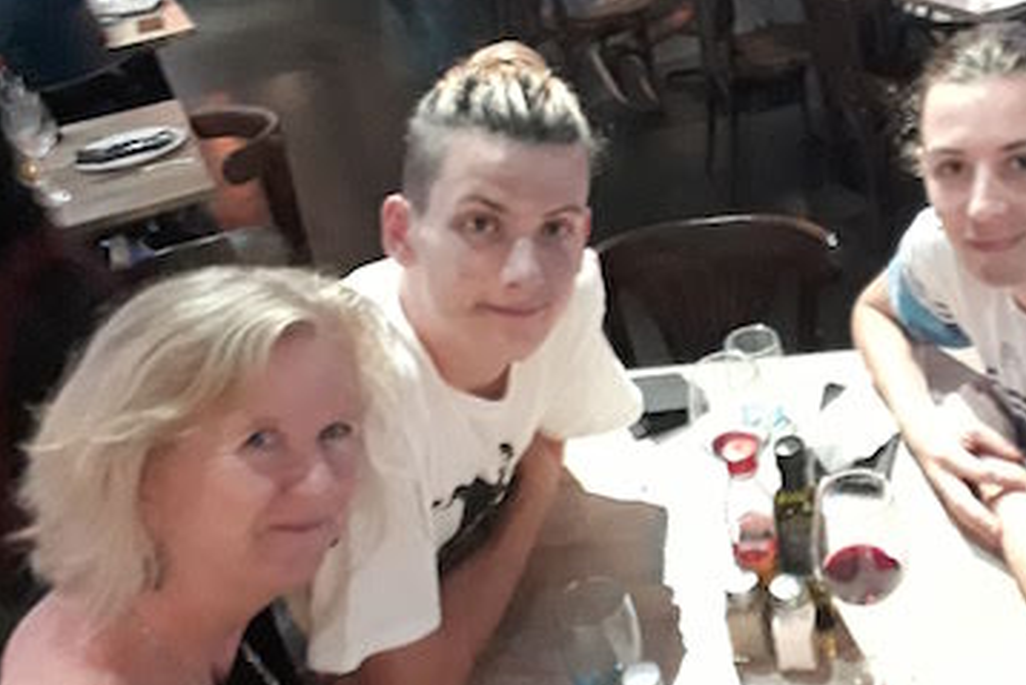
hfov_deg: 35.8
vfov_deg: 24.9
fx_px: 1540
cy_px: 206
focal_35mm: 54
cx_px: 808
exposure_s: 1/8
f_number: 1.9
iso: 800
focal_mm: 2.91
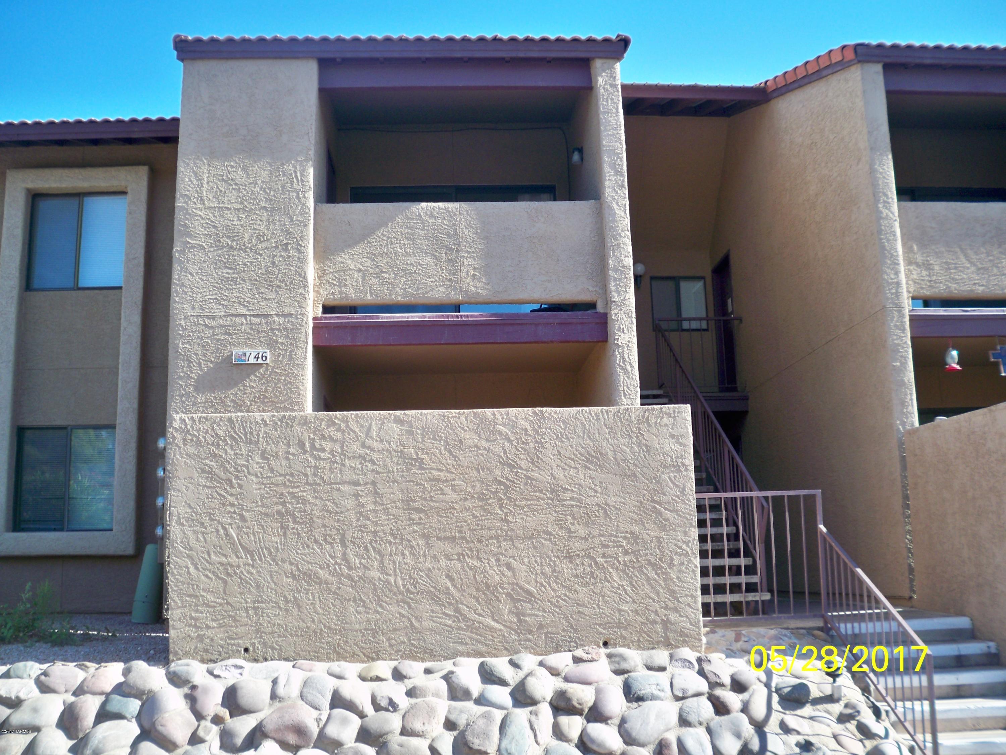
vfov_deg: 40.7
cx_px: 503
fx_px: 1017
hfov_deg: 52.6
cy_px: 378
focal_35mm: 35
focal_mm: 6.3
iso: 64
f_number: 3.1
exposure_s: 1/250
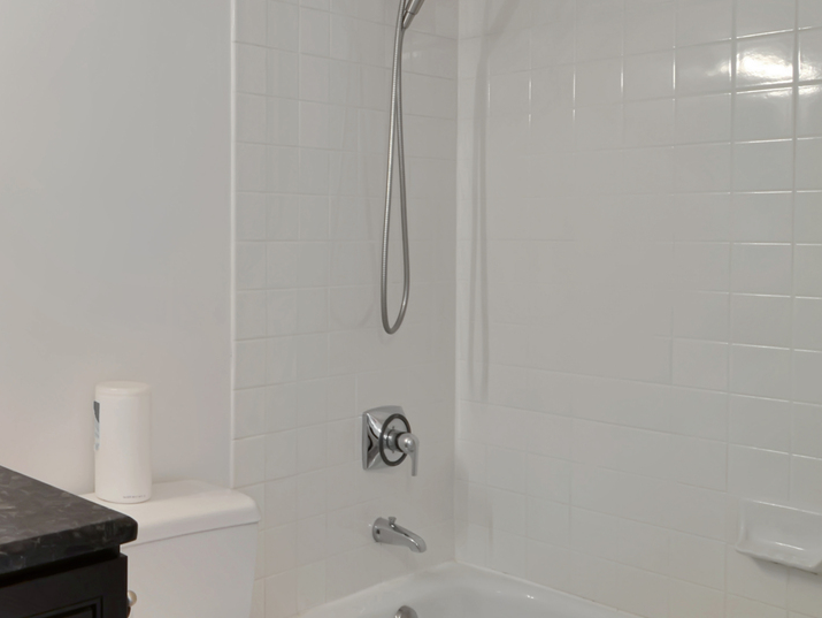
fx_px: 858
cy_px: 219
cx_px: 39
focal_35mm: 36
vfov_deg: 39.2
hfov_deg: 45.0
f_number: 11
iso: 100
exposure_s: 1
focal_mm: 11
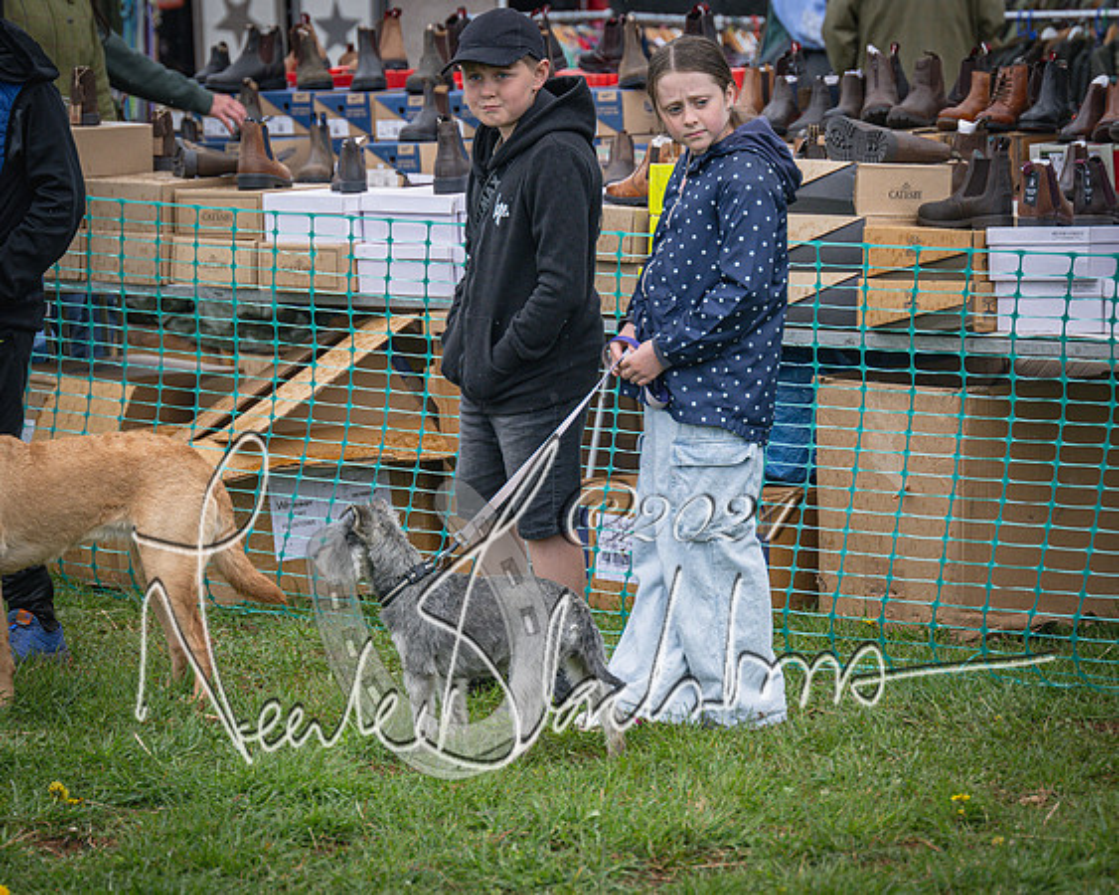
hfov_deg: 11.7
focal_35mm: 166
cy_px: 448
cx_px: 560
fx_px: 5483
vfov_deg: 9.3
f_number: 4
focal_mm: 98
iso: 400
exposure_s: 1/1600
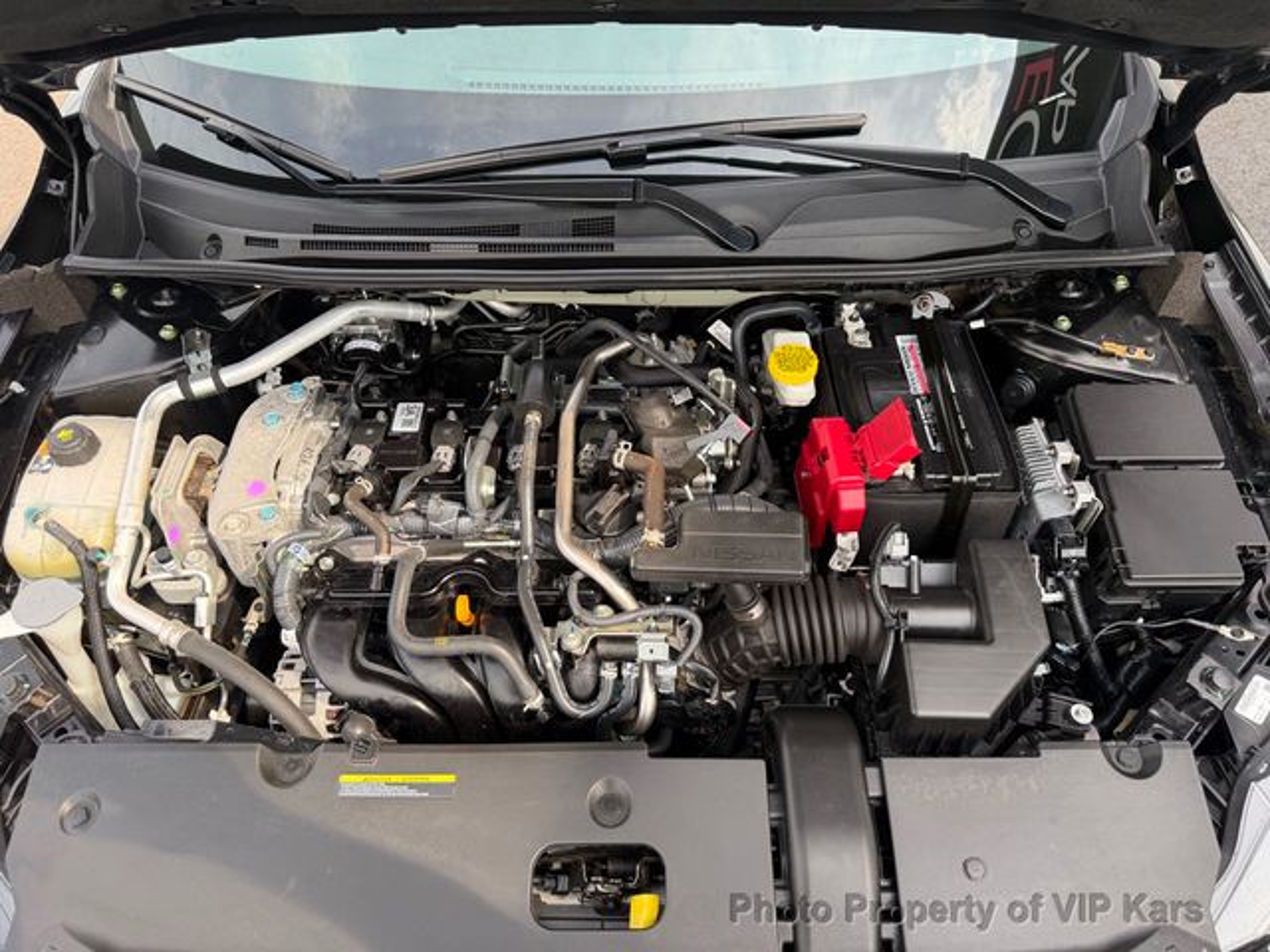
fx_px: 881
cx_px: 635
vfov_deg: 56.8
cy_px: 476
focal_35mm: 24
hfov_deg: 71.6
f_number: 1.78
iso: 100
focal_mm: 6.76
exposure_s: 1/575
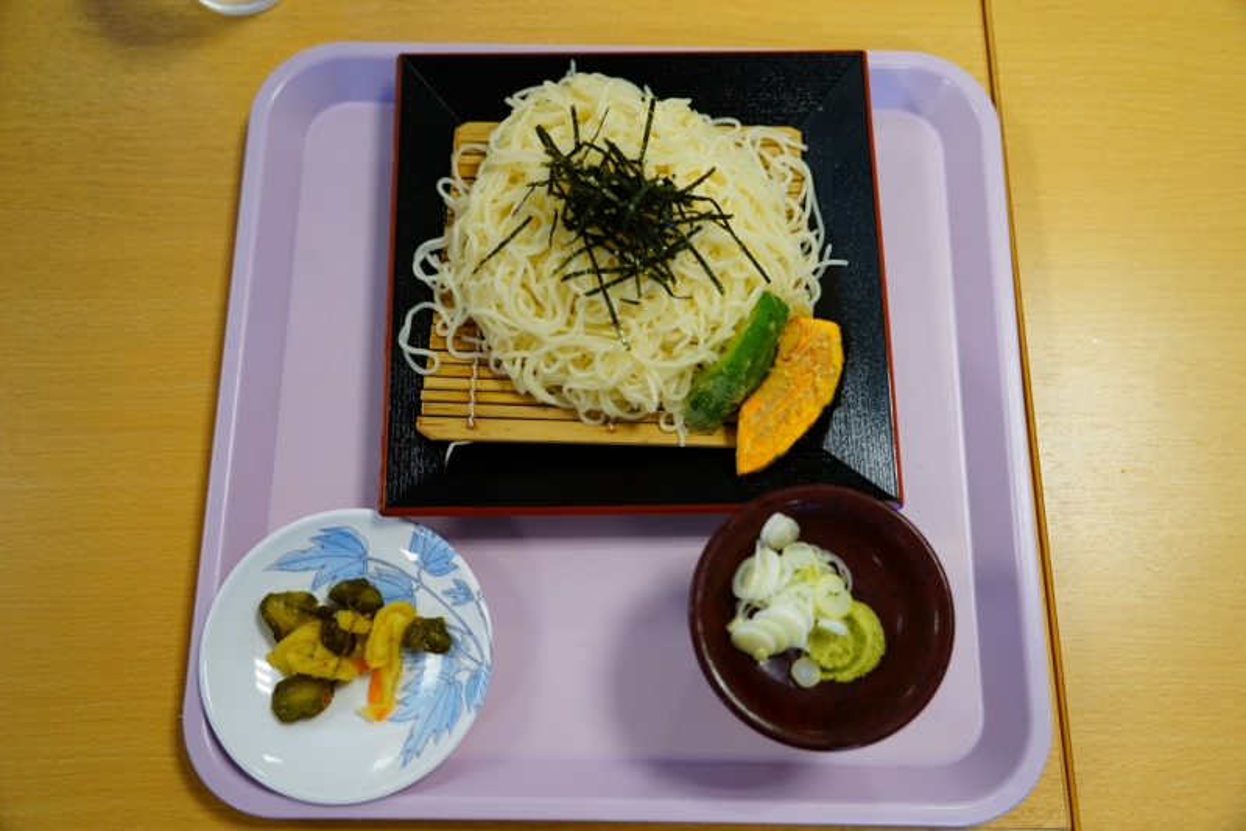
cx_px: 623
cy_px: 416
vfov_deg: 40.0
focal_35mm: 33
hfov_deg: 57.2
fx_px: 1143
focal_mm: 33
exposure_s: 1/60
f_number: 4
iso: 800
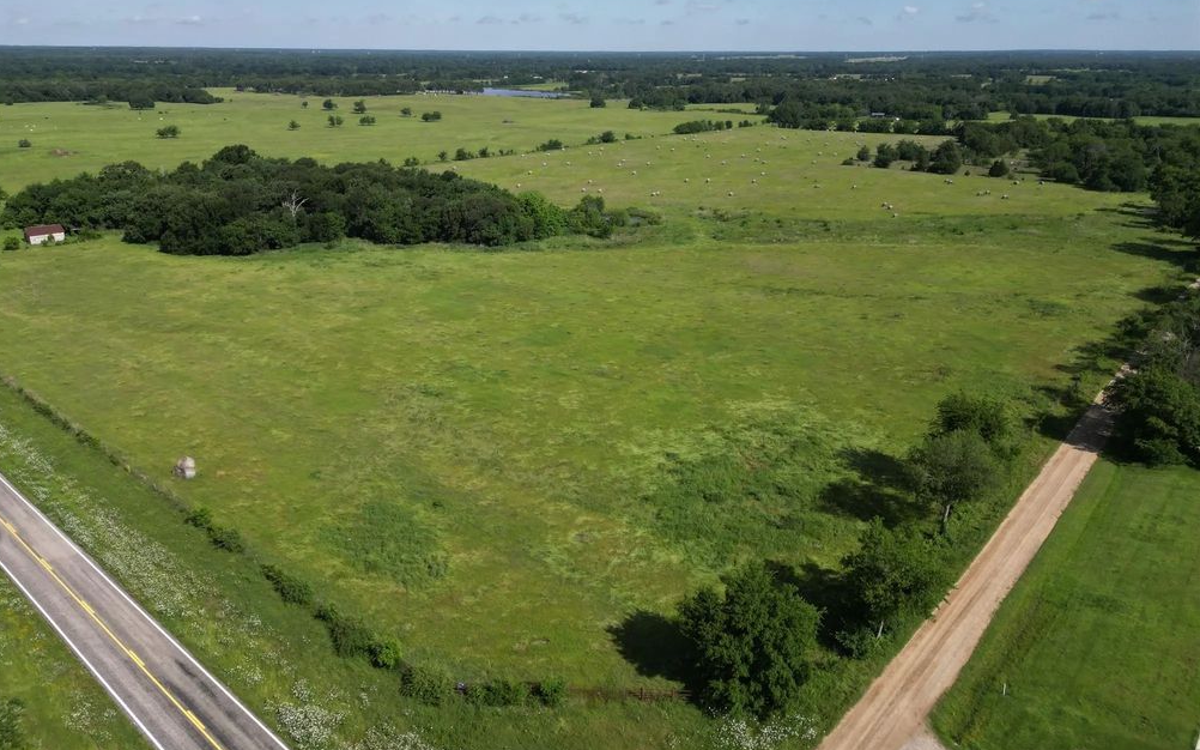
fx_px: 850
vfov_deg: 47.4
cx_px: 588
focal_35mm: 26
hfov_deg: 70.4
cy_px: 313
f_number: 1.7
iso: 110
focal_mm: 6.72
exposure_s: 1/3200
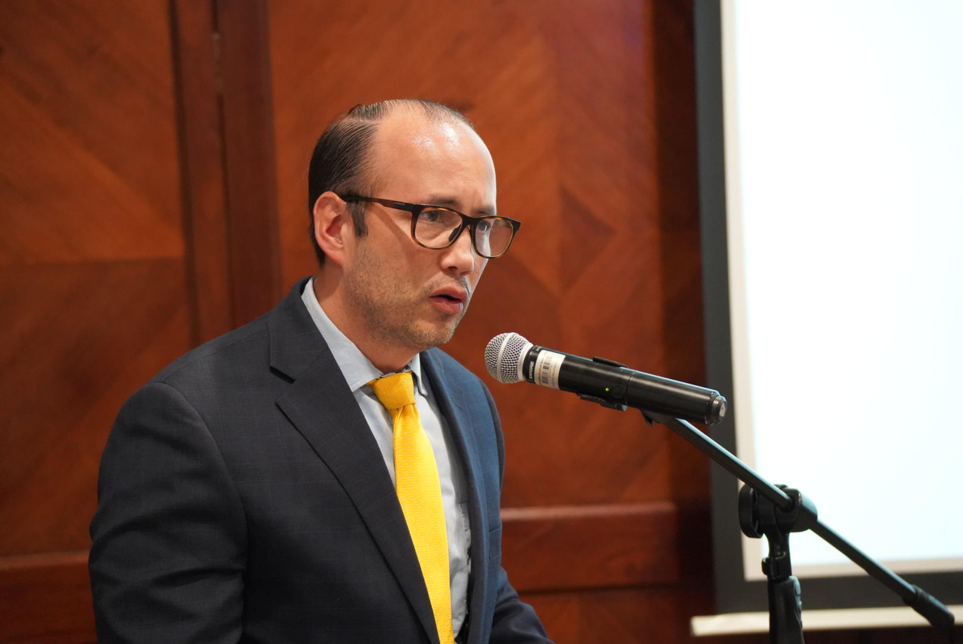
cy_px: 322
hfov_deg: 15.3
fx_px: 3587
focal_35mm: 134
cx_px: 482
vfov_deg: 10.3
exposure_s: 1/160
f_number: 5
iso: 10000
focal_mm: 134
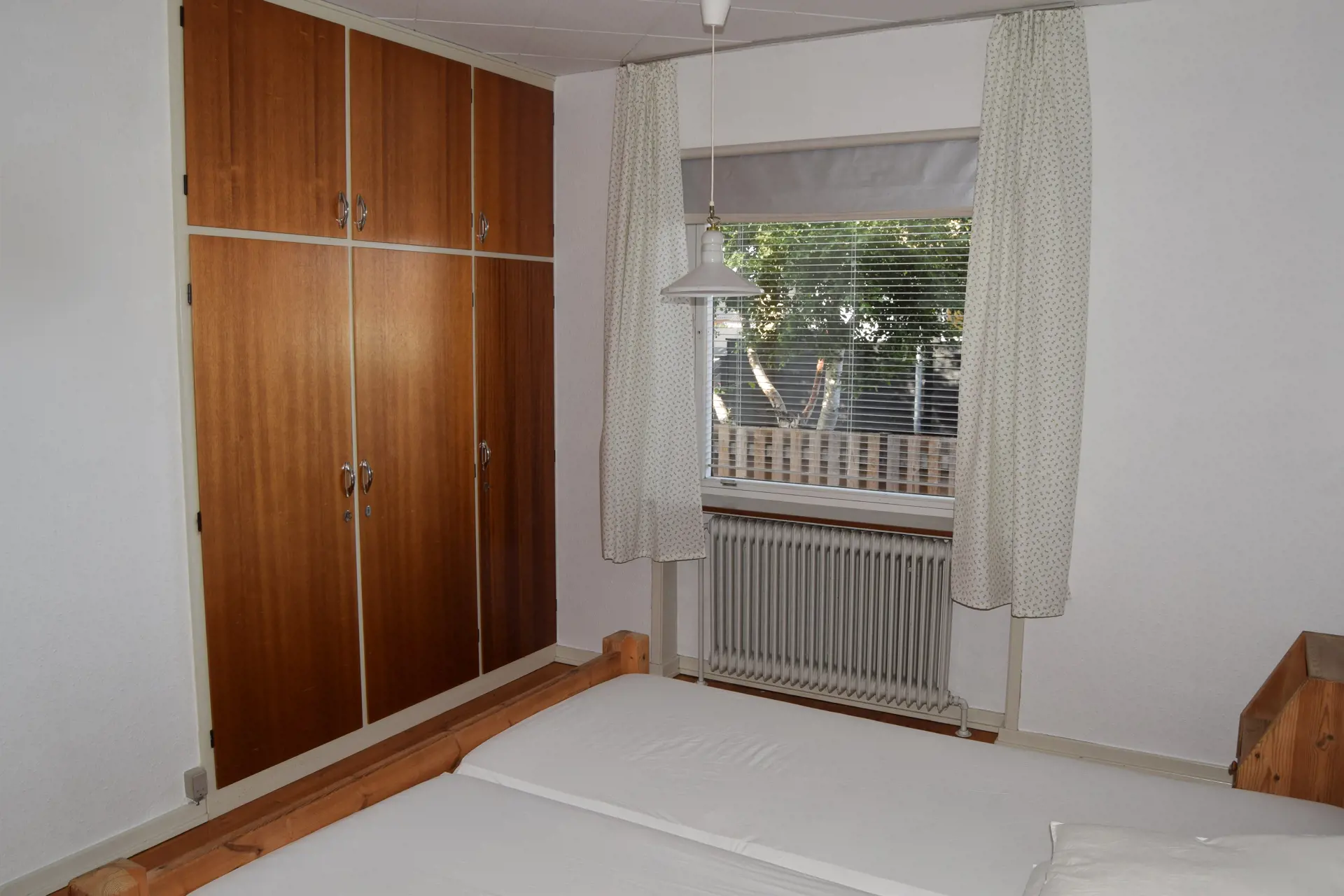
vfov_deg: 47.9
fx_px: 1008
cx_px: 672
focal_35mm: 27
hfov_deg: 67.4
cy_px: 448
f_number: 8
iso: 160
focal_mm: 18
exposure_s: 1/60
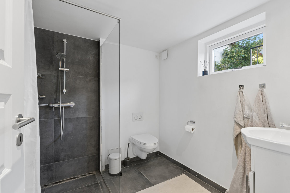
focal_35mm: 16
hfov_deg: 95.0
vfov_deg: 72.1
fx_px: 133
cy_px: 96
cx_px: 145
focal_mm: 11
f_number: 8
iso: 200
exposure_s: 1/10
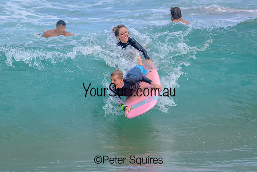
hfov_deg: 4.1
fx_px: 3606
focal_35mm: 505
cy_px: 88
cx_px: 162
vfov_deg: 2.7
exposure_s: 1/2000
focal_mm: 400
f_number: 11
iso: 1250
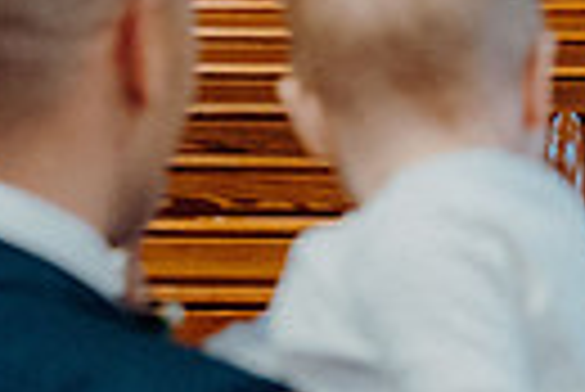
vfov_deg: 4.8
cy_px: 304
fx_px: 4653
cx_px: 698
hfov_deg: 7.1
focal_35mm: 286
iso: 3200
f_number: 3.5
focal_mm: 64
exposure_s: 1/160
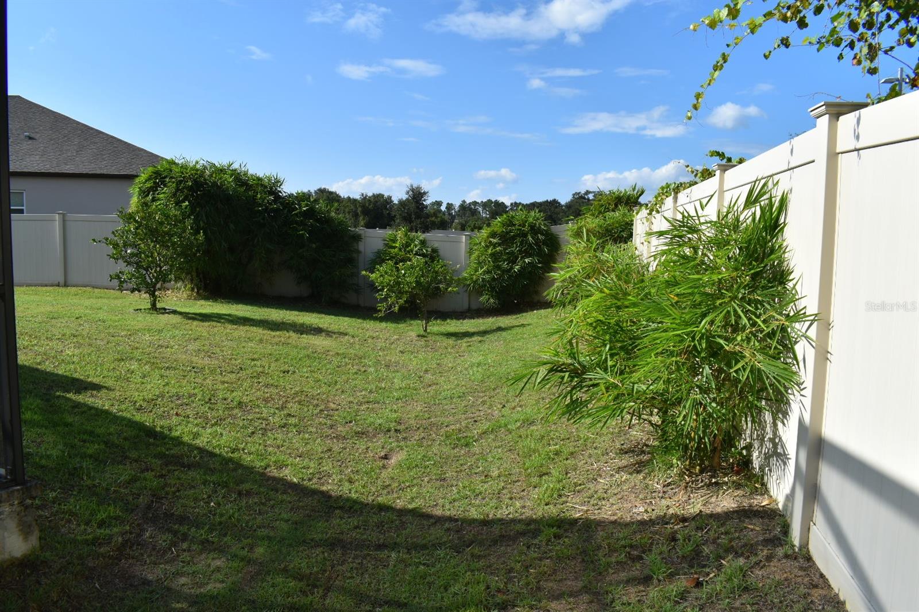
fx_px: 689
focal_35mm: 27
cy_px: 306
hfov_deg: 67.4
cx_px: 460
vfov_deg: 47.9
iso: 200
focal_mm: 18
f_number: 10
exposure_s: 1/400
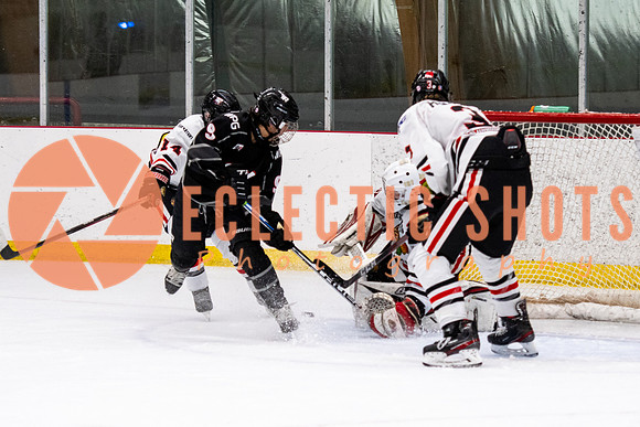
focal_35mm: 208
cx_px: 338
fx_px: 3691
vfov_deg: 6.6
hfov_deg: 9.9
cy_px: 219
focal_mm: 105
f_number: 2.8
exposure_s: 1/640
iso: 2000
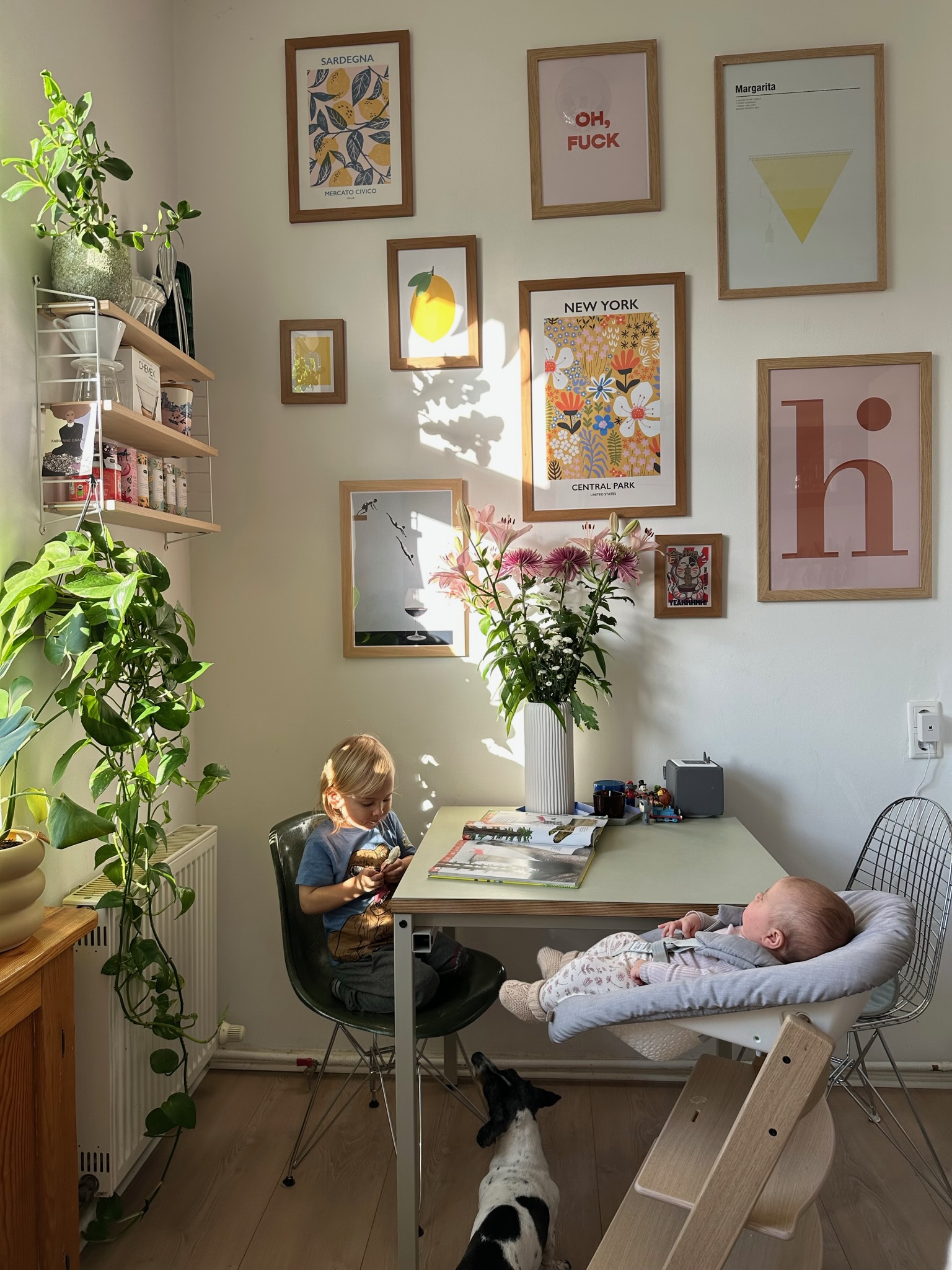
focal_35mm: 24
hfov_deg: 56.8
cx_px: 476
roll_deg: +1.2
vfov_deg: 71.6
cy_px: 635
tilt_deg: -1.4
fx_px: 880
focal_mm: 6.86
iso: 64
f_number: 1.78
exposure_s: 1/221
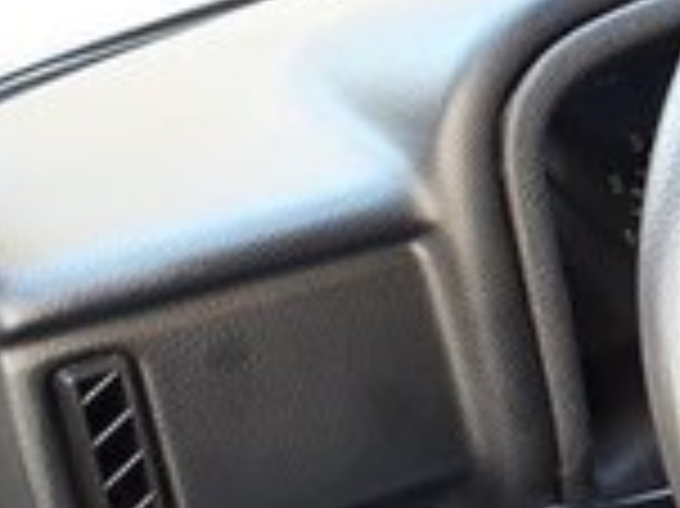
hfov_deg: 15.0
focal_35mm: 118
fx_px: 2316
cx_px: 1144
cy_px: 371
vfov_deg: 12.5
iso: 50
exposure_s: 1/33
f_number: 1.9
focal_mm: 3.6
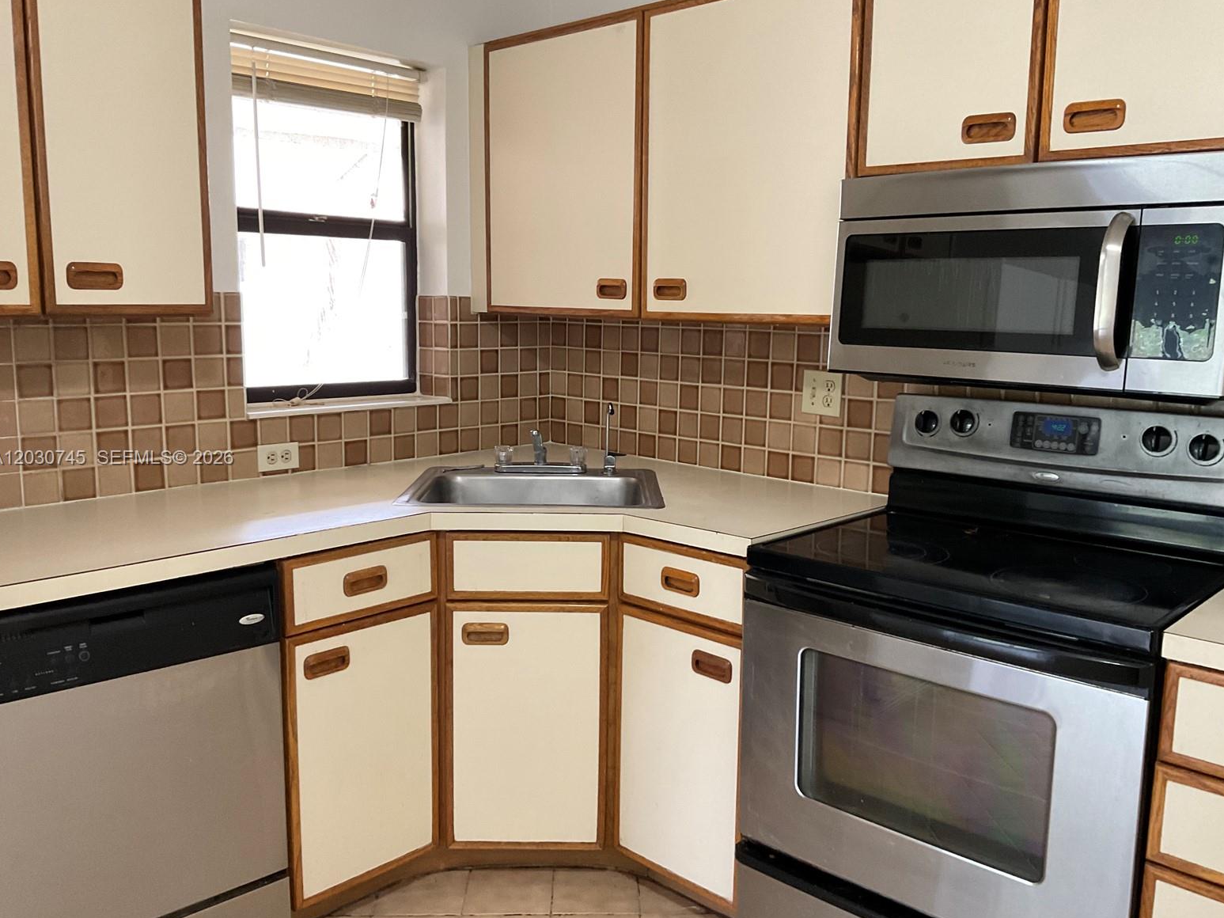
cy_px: 459
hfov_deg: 60.0
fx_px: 1061
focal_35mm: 30
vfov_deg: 46.8
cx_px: 620
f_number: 1.8
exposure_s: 1/60
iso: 100
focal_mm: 3
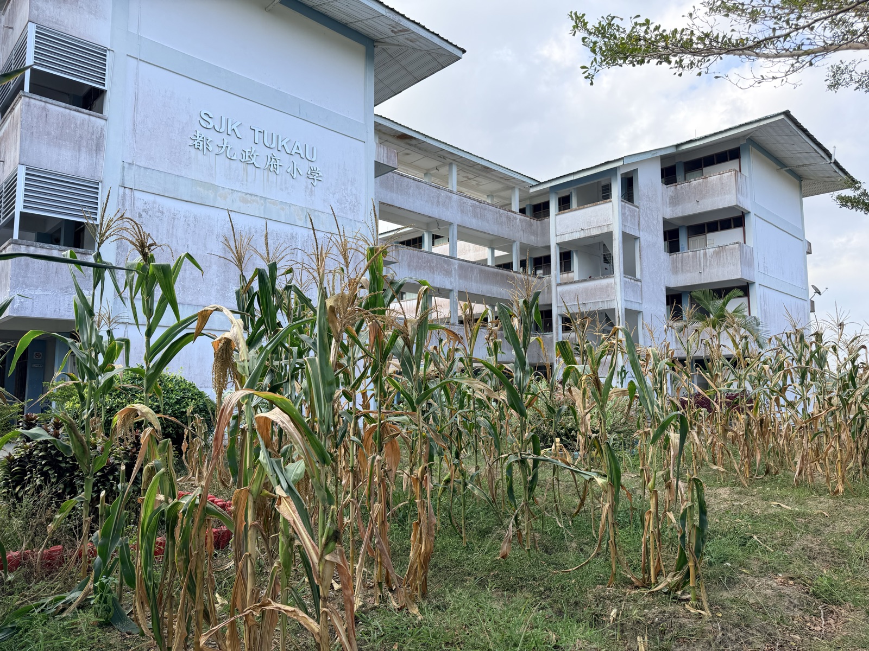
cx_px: 434
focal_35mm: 24
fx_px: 602
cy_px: 326
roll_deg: +0.5
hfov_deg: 71.6
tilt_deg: +6.3
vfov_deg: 56.8
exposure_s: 1/1812
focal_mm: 6.76
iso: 100
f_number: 1.78
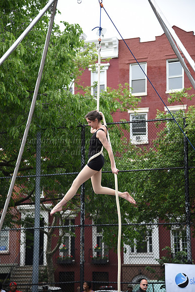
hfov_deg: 15.9
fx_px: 698
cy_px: 146
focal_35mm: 86
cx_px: 98
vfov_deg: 23.6
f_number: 4
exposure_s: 1/800
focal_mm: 86
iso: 400
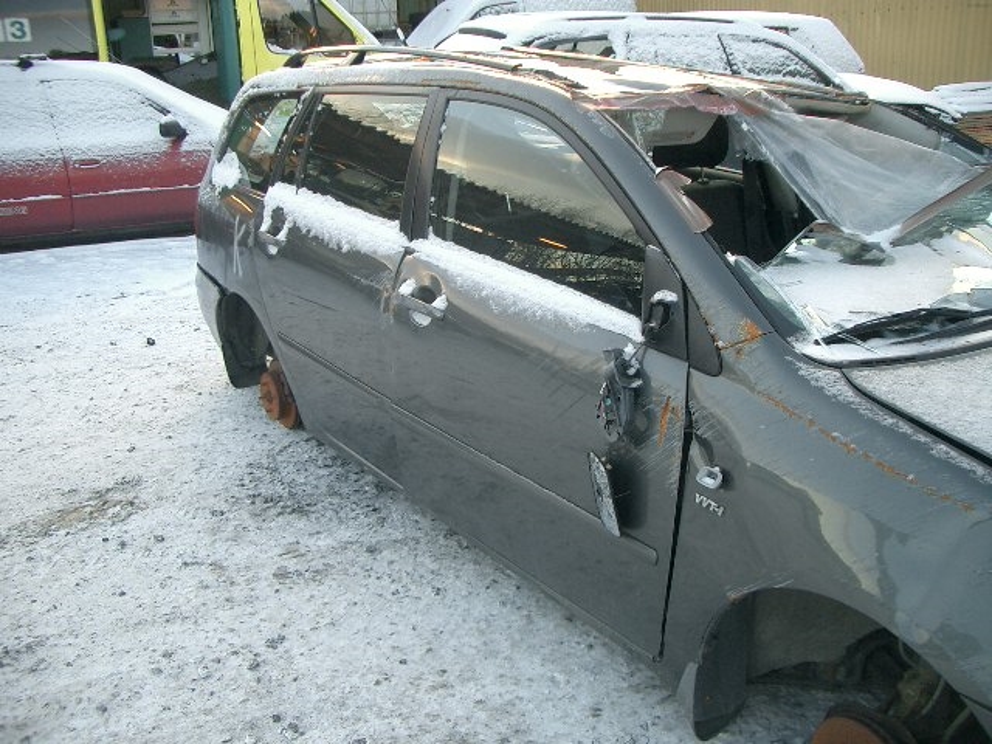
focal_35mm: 35
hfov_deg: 52.6
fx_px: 1003
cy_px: 372
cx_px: 496
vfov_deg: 40.7
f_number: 2.6
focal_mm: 5.8
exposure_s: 1/60
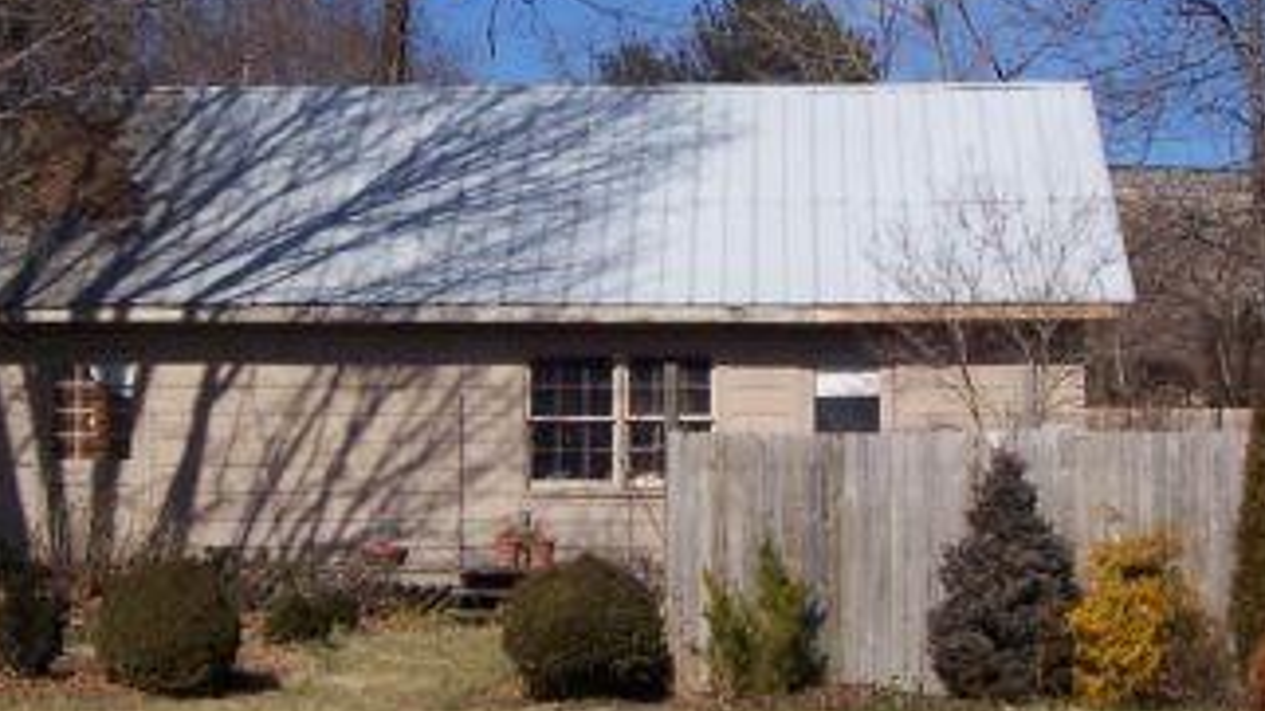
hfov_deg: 23.4
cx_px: 522
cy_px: 255
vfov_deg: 13.3
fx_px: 3052
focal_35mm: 91
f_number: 5.6
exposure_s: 1/750
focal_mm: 7
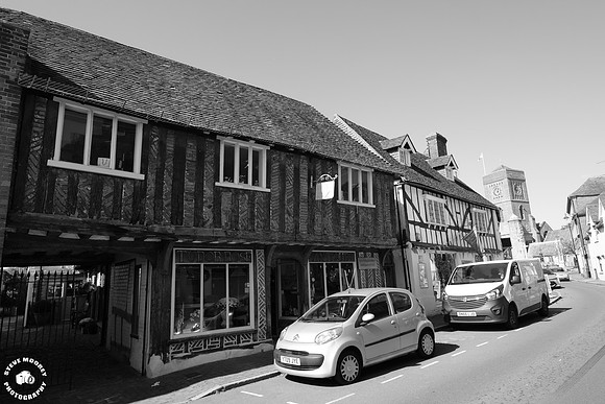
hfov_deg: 78.6
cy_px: 202
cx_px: 302
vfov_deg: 57.3
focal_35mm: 22
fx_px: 370
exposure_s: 1/140
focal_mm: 14.5
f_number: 9
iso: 200
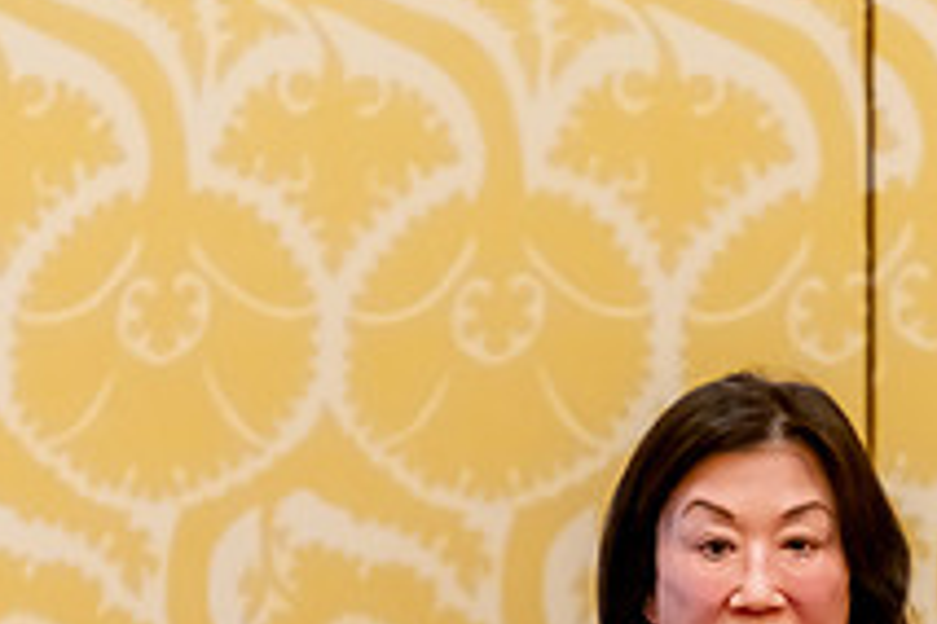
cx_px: 774
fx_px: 14184
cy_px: 784
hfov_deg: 3.8
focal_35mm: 545
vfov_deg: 2.5
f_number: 2.8
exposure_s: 1/160
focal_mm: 200
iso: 6400
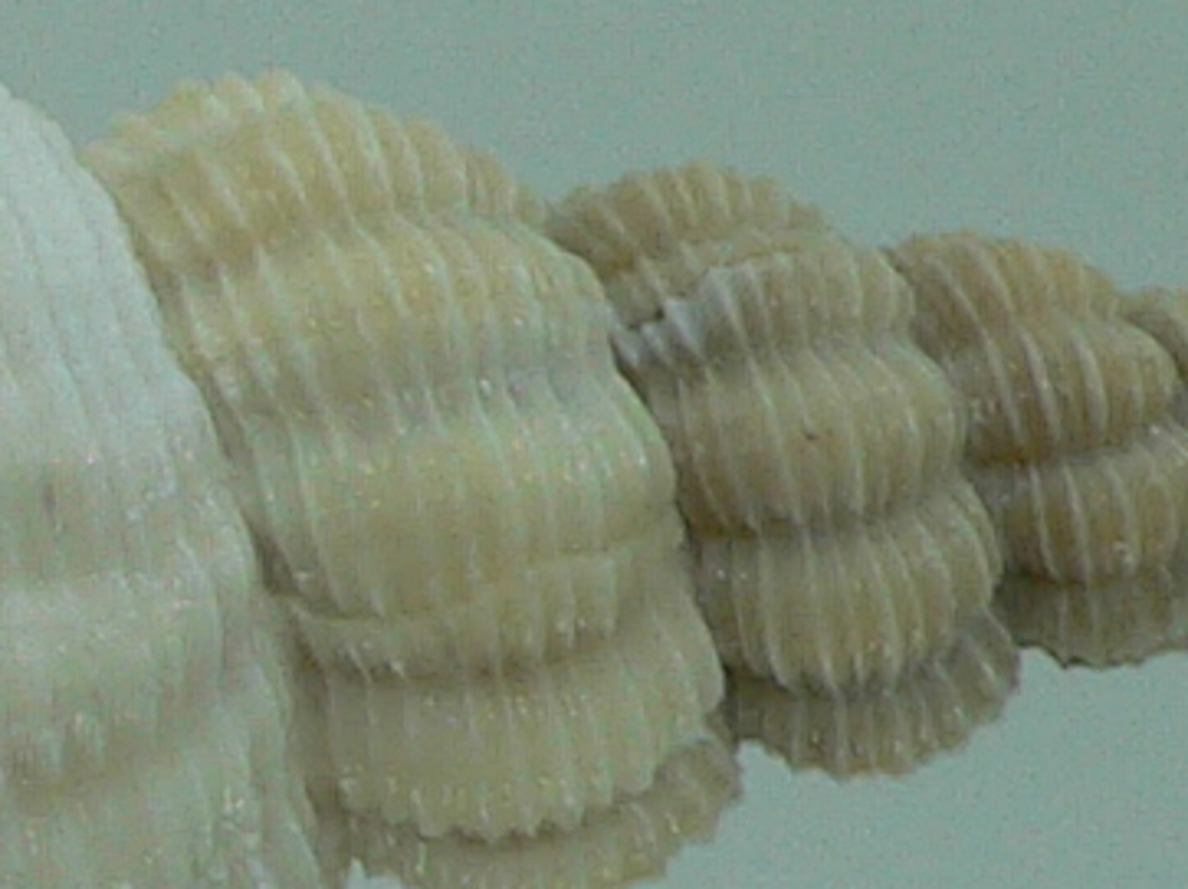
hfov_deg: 9.5
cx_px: -1132
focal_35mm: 195
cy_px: 403
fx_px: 6688
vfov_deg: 7.6
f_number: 2.8
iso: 80
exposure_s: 1/60
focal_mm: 4.6
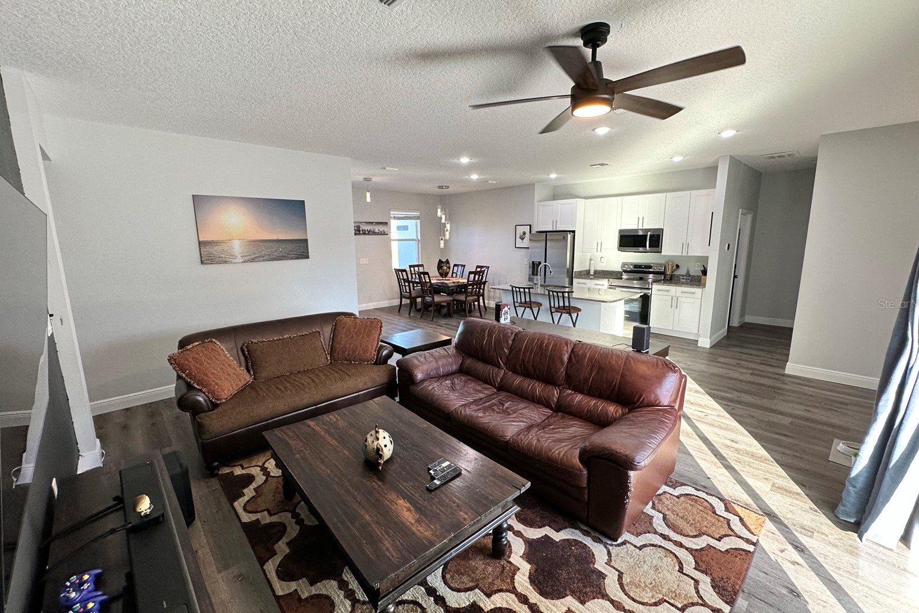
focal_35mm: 15
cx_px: 461
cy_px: 303
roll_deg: +0.4
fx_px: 383
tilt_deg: -10.0
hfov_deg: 100.4
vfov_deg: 77.3
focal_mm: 2.22
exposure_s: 1/120
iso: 160
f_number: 2.2
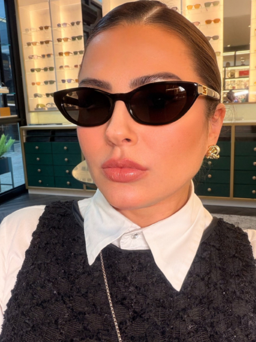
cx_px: 124
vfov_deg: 56.8
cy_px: 168
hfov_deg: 44.2
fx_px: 316
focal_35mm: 32
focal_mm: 2.71
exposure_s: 1/67
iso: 80
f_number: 1.9
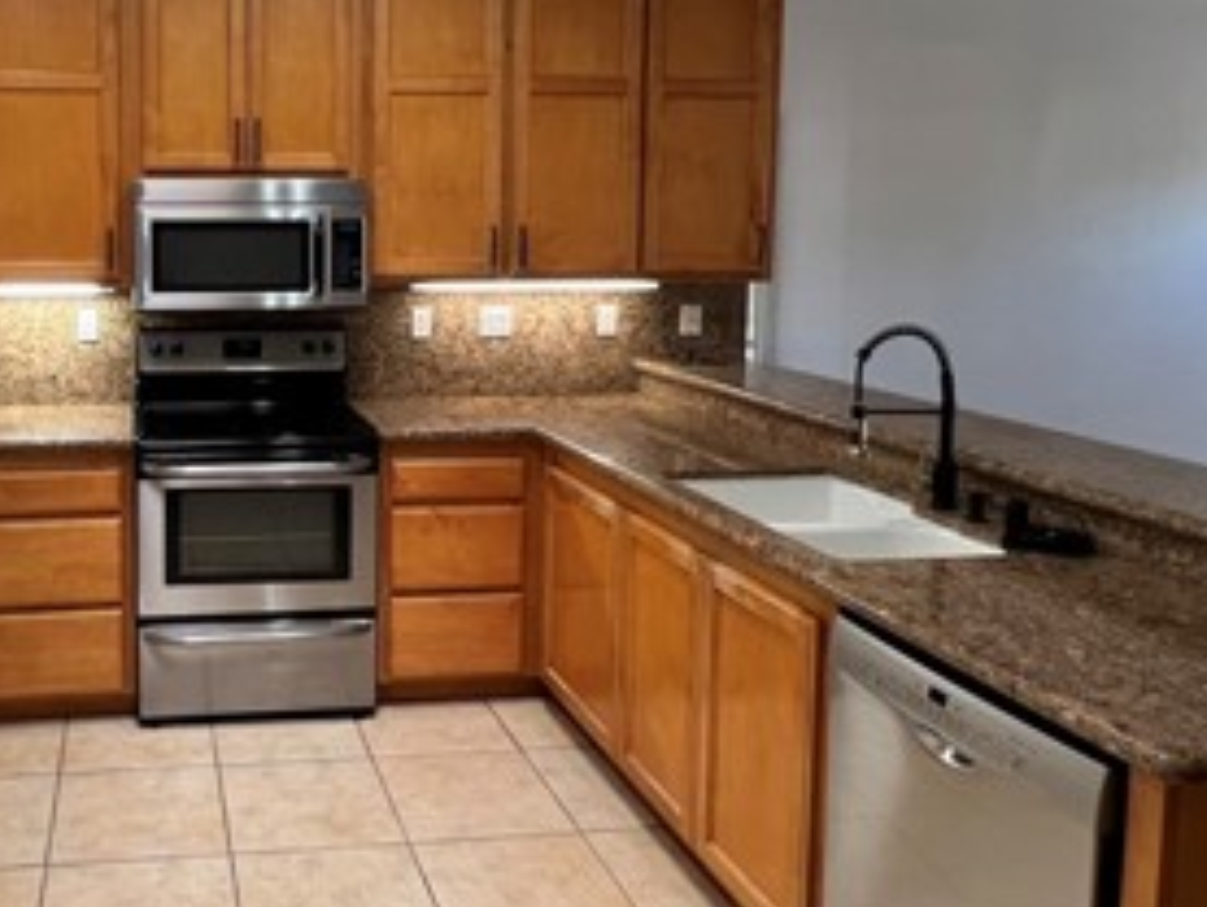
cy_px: 305
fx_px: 1047
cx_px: 261
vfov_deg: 46.1
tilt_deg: -4.9
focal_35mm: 30
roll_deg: +0.4
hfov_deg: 56.1
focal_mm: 1.57
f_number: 1.8
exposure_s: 1/60
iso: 160
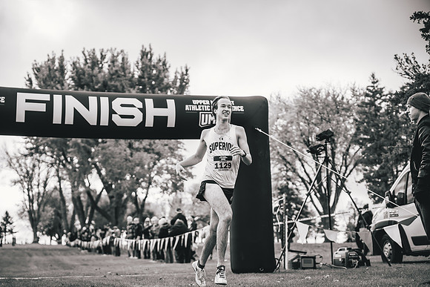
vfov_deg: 26.0
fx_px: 621
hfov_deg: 38.2
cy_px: 144
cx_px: 215
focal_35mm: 52
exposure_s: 1/3200
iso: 200
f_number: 2
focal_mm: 52
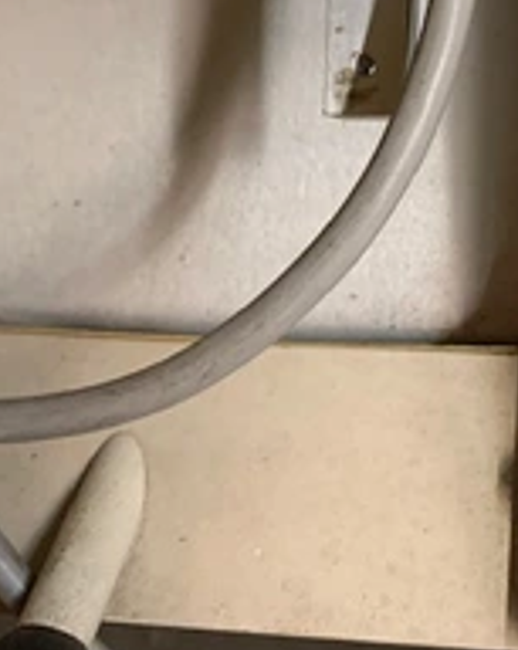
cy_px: 132
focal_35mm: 53
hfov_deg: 27.2
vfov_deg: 34.4
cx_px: 501
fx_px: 1018
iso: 400
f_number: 1.8
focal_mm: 4.25
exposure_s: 1/40
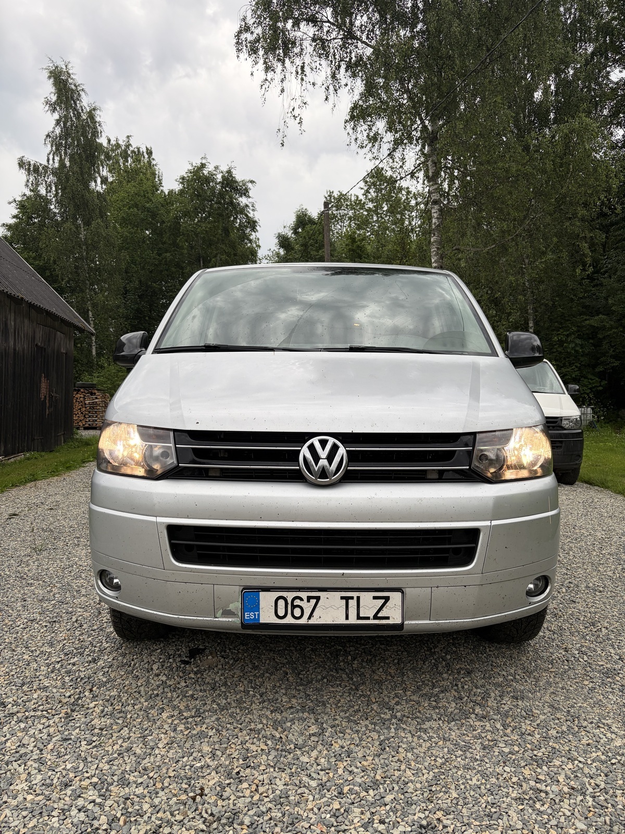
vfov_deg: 67.3
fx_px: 626
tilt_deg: -1.3
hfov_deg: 53.1
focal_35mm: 26
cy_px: 417
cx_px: 312
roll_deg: +0.2
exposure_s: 1/100
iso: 32
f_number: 1.6
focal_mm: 5.96
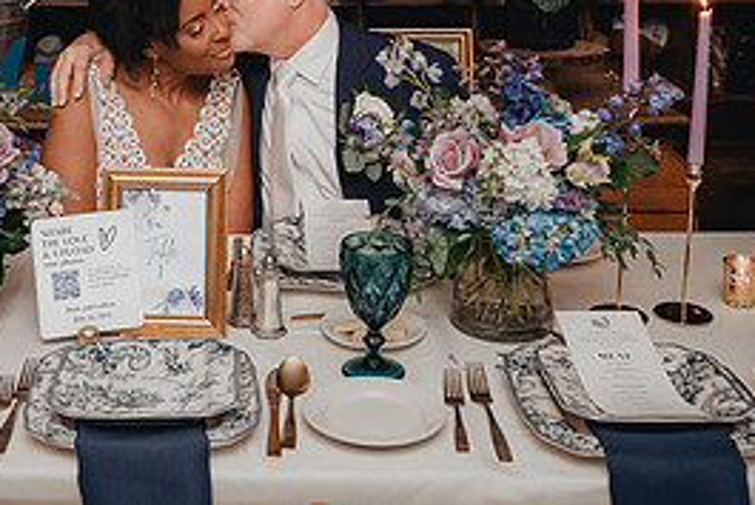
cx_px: 205
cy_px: -62
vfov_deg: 22.4
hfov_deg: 34.4
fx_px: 1196
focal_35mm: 57
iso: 1600
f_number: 2.8
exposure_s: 1/125
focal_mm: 24
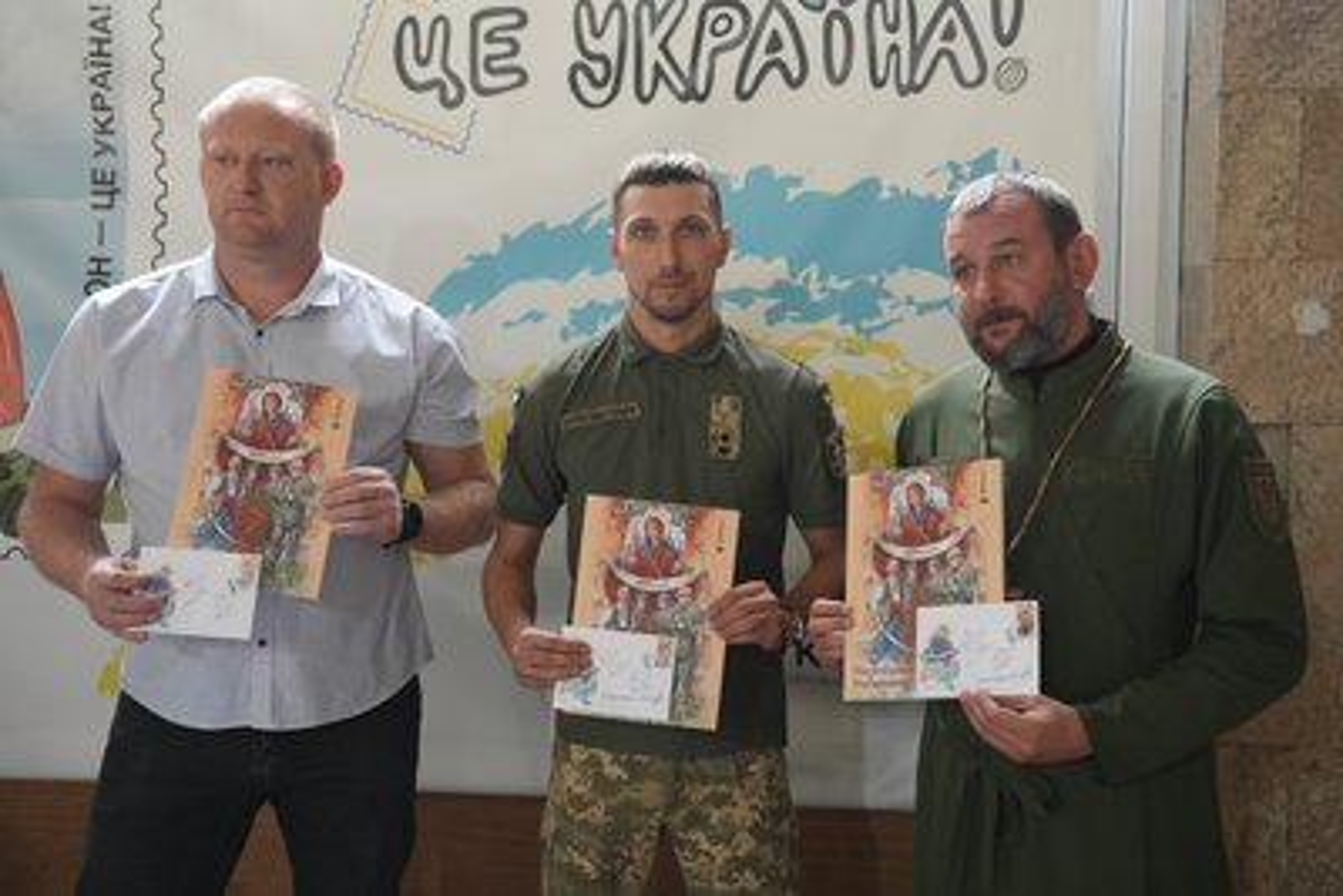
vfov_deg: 31.9
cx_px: 672
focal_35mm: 42
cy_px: 448
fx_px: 1567
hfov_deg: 46.4
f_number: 4
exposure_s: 1/160
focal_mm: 42
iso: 5000
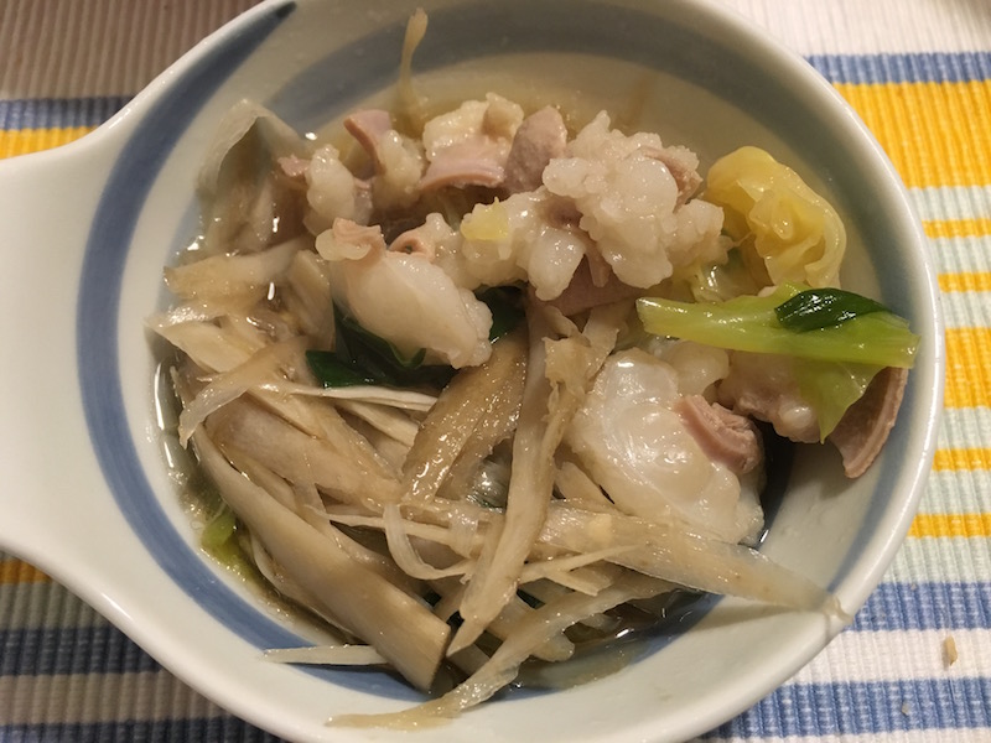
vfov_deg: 48.2
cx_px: 496
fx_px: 830
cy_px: 372
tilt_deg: -70.7
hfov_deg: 61.7
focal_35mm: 29
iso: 200
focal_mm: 4.15
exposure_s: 1/33
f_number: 2.2
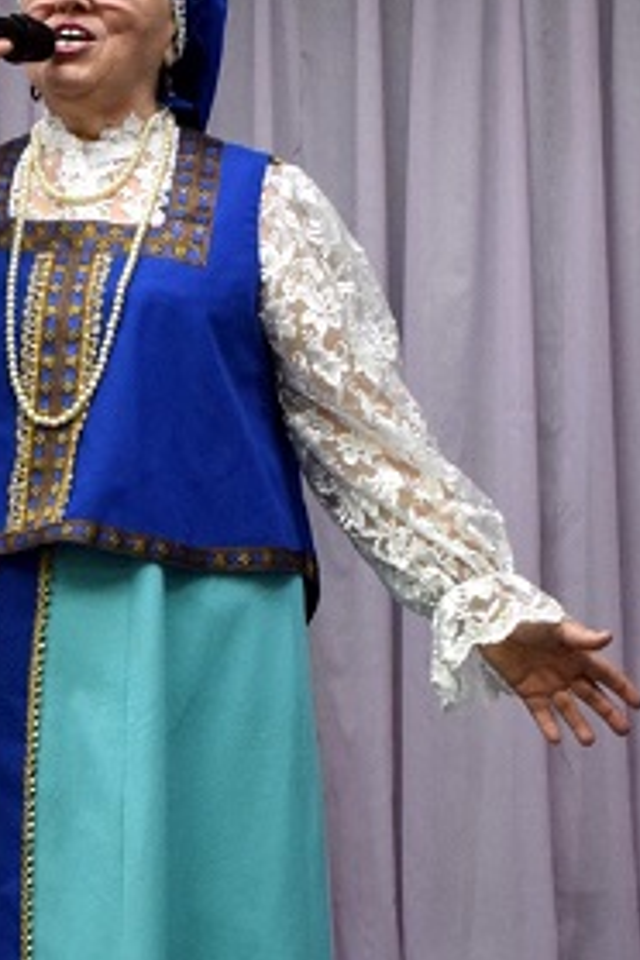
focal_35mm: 121
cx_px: 167
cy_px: 671
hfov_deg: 11.3
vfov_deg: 16.9
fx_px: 3224
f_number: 5
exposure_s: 1/400
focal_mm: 45
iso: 3200
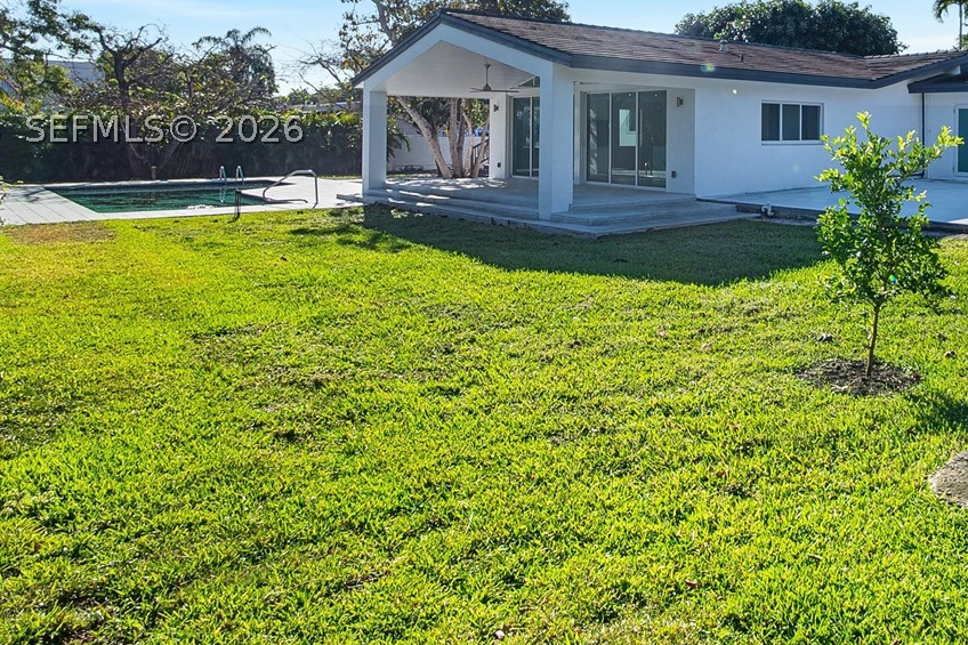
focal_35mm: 28
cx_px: 752
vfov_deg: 44.1
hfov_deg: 61.0
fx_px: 753
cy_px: 128
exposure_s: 1/1250
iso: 100
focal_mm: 7
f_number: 4
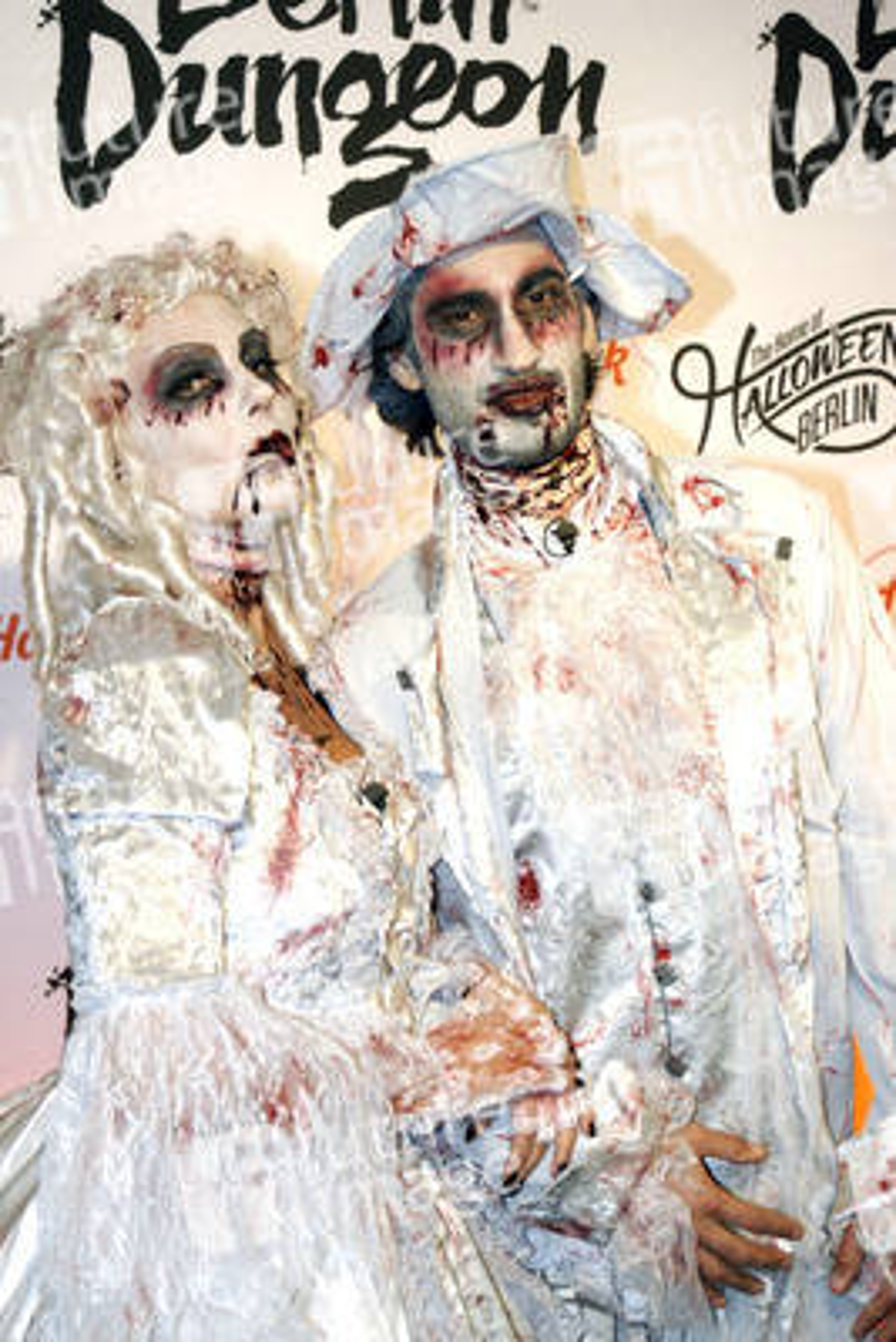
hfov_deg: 15.2
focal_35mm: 90
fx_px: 3357
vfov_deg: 22.6
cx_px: 448
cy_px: 671
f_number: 5.6
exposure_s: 1/250
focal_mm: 60
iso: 640
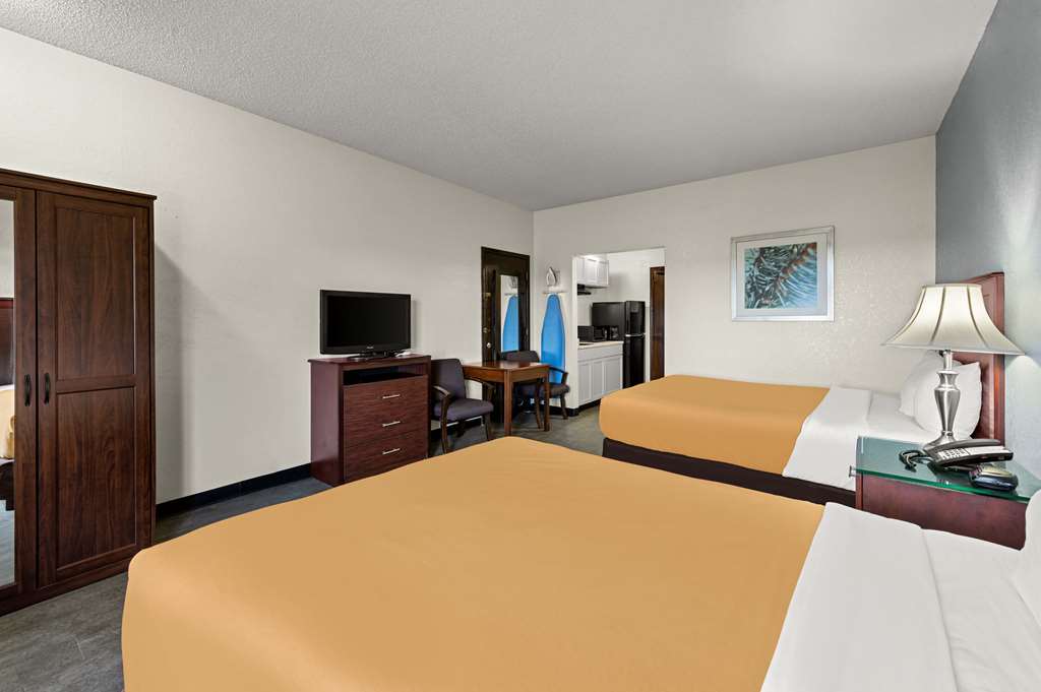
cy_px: 346
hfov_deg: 104.3
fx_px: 404
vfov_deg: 81.1
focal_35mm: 14
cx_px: 520
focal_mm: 14
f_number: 8
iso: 320
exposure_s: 1/2.5
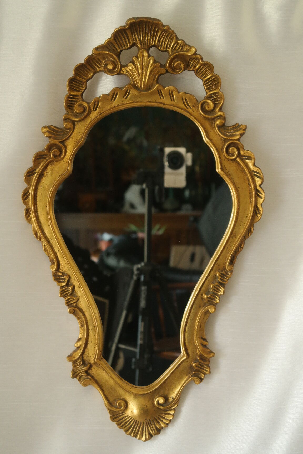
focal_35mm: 77
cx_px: 152
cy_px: 227
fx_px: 972
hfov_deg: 17.7
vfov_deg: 26.3
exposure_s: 1/30
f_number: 5.6
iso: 1600
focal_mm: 50
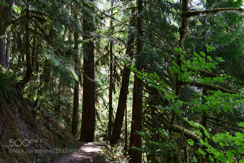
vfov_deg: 36.9
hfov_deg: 53.1
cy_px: 82
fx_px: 244
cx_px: 122
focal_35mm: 36
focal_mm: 24
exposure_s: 1/60
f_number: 8
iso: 500
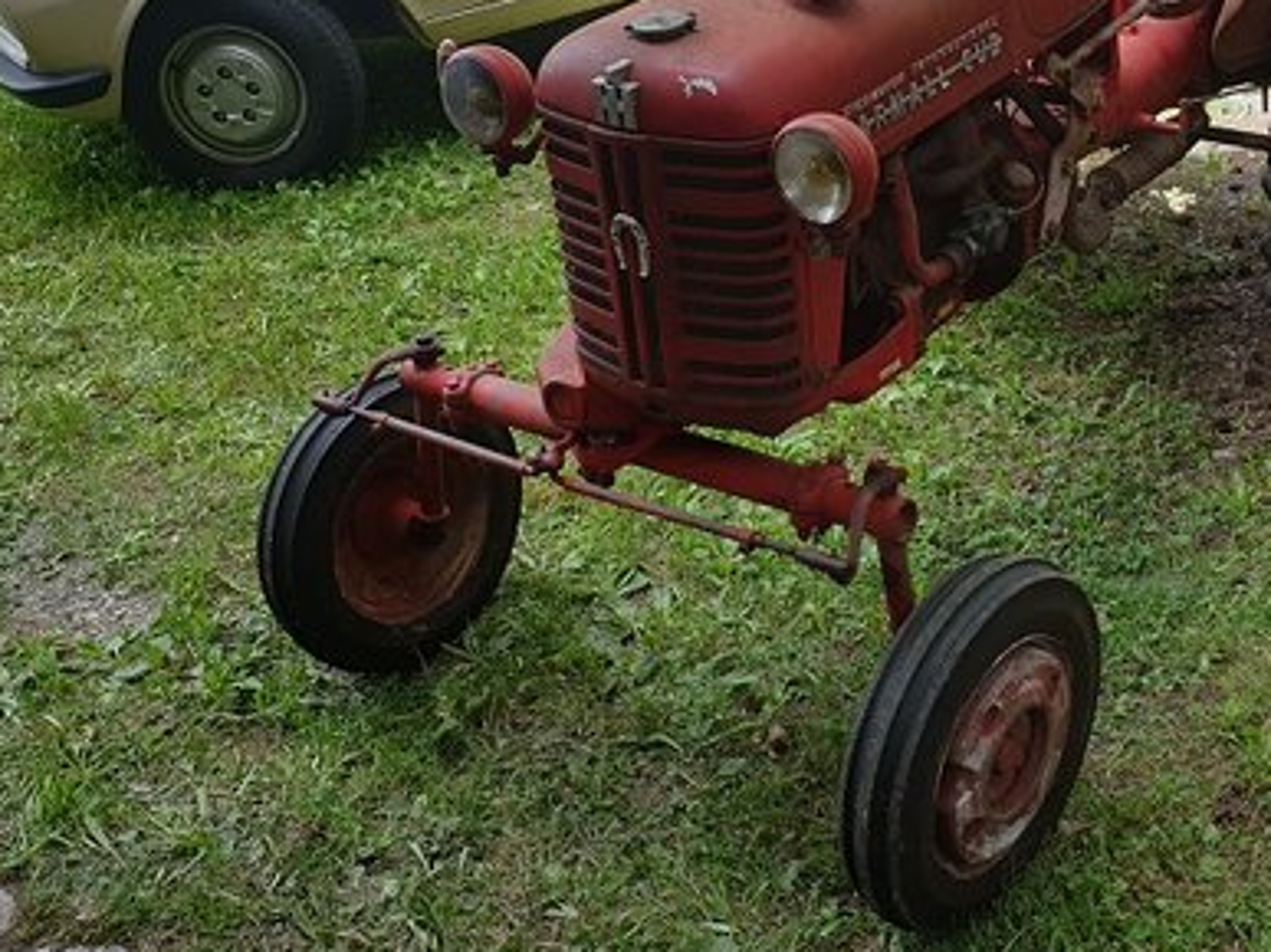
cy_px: 225
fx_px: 1725
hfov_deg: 40.1
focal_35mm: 47
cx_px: 818
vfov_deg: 30.3
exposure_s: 1/239
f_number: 2.4
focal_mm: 4.3
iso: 50
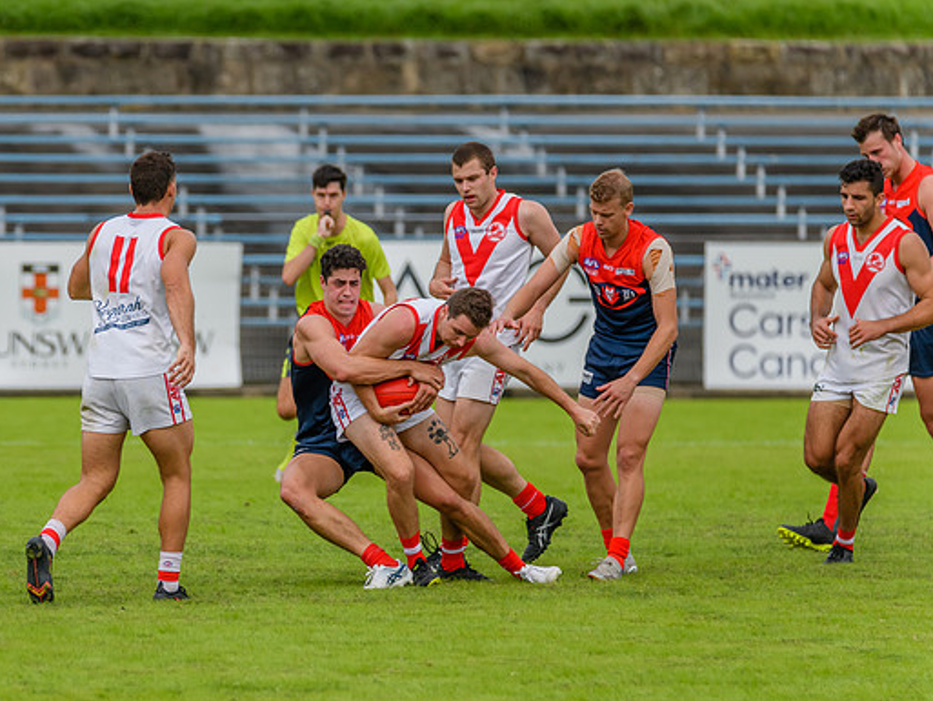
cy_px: 430
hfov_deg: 3.4
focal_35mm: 587
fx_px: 15825
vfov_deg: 2.5
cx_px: 276
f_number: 7.1
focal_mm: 420
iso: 800
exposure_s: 1/2500
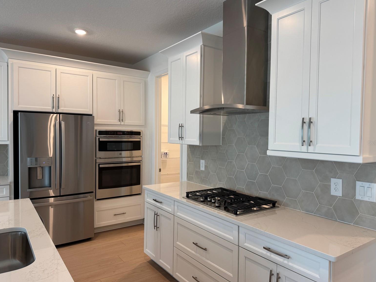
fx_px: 272
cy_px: 143
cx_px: 195
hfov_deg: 69.4
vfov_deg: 54.9
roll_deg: -1.0
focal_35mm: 25
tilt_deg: -1.9
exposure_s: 1/120
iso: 100
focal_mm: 6.76
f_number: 1.78
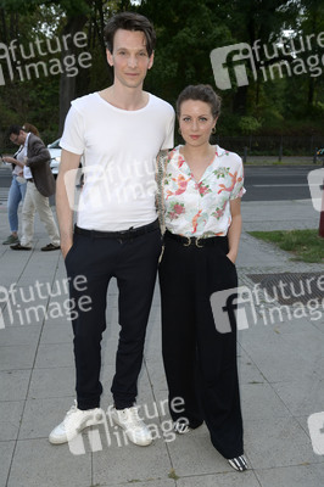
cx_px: 162
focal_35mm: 35
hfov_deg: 37.8
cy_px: 244
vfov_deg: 54.5
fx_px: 473
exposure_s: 1/100
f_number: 5
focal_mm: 35
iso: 640
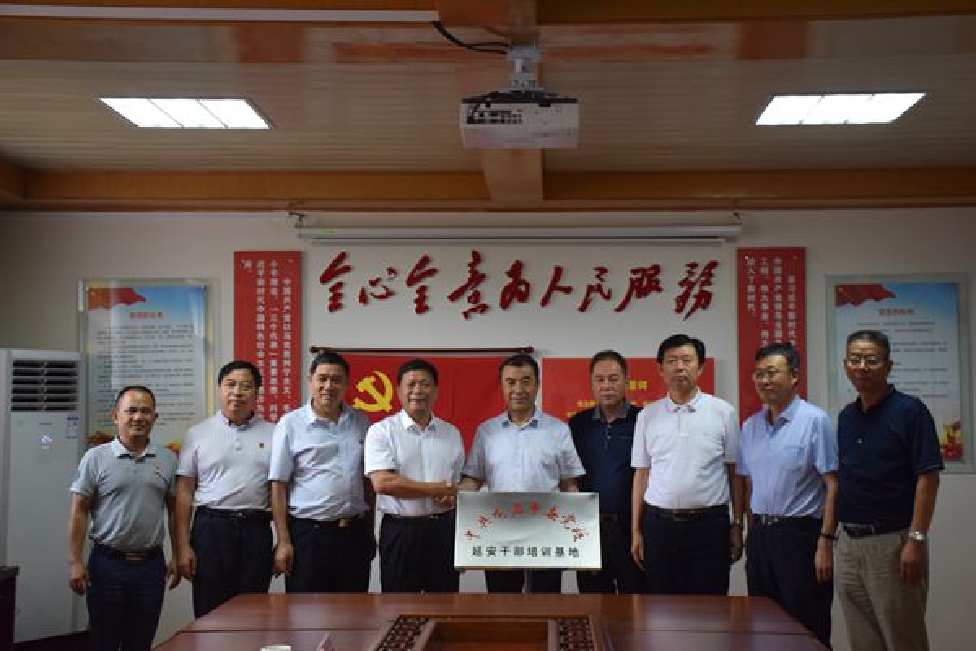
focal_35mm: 52
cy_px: 326
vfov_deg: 25.8
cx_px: 488
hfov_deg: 37.9
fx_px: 1423
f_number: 4.2
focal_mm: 35
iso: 1100
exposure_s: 1/60
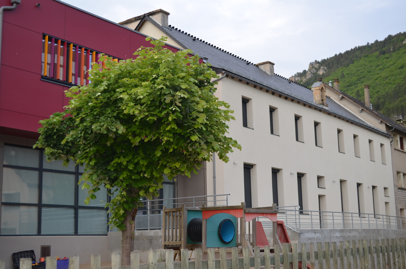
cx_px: 203
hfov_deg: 39.0
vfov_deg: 26.4
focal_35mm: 51
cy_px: 134
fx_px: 574
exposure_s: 1/160
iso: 200
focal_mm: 34
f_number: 5
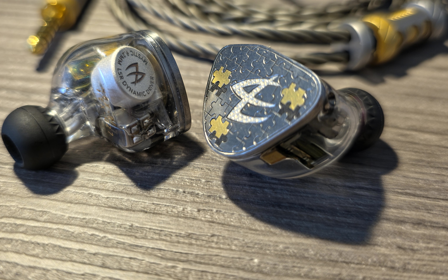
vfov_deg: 39.2
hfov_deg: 59.4
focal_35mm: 32
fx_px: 391
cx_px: 192
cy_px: 108
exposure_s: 1/26
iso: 25
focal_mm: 6.3
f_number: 1.7
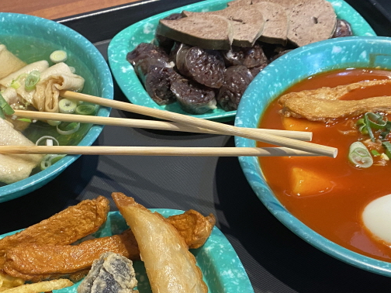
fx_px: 587
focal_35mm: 52
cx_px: 183
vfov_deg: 27.9
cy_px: 185
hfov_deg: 36.8
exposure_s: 1/60
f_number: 1.8
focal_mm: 4.25
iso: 160
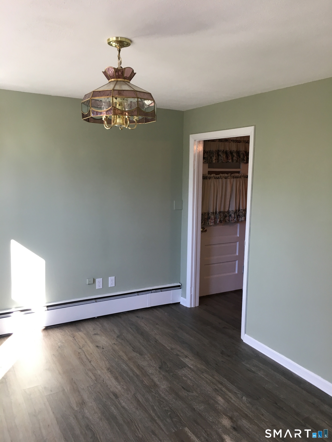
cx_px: 166
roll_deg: +0.0
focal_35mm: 29
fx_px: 371
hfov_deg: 48.2
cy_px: 221
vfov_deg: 61.7
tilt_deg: -9.8
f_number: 2.2
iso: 25
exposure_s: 1/40
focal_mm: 4.15
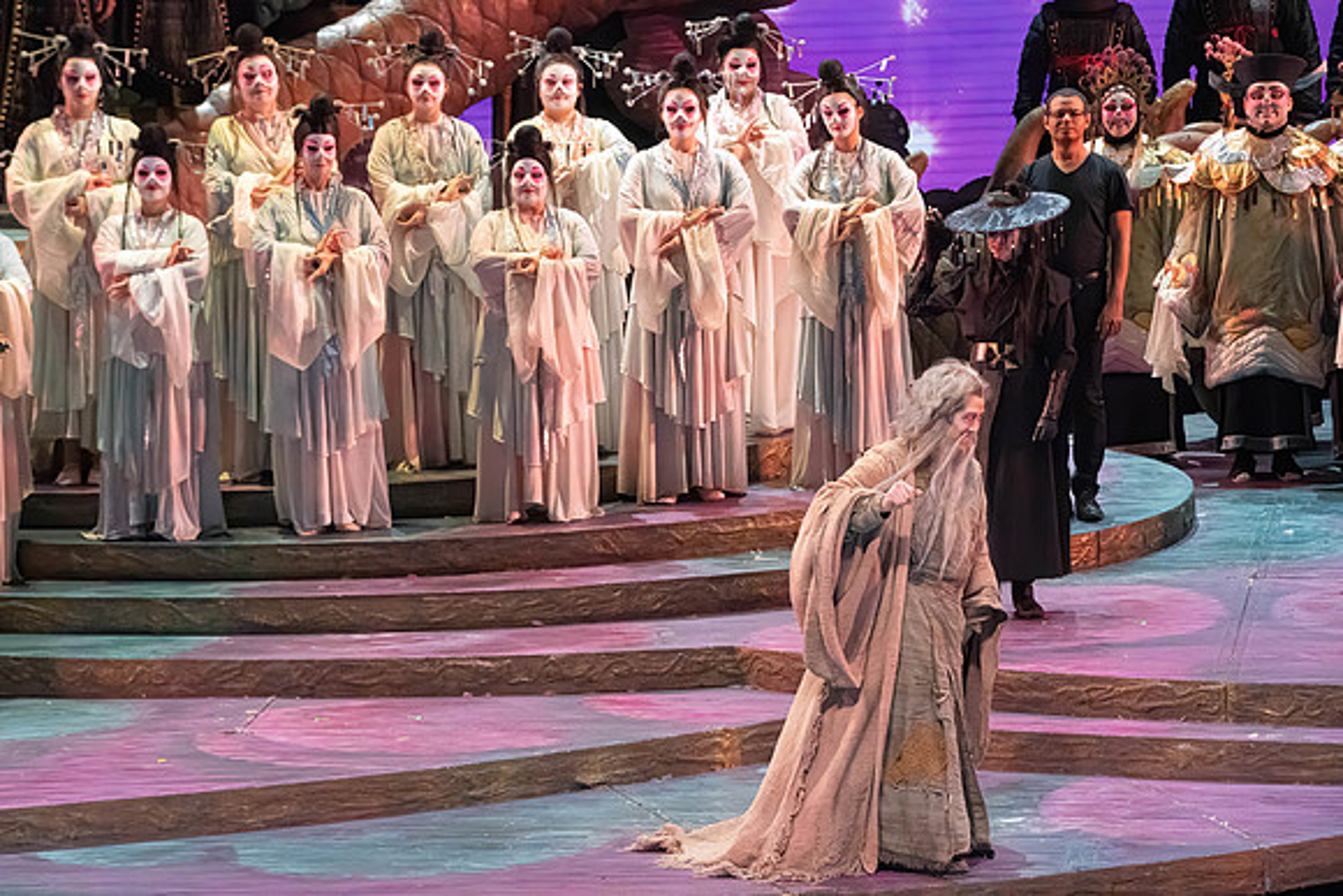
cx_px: 672
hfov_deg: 10.3
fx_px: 7463
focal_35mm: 200
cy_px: 448
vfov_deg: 6.9
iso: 20000
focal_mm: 200
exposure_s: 1/1000
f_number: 10
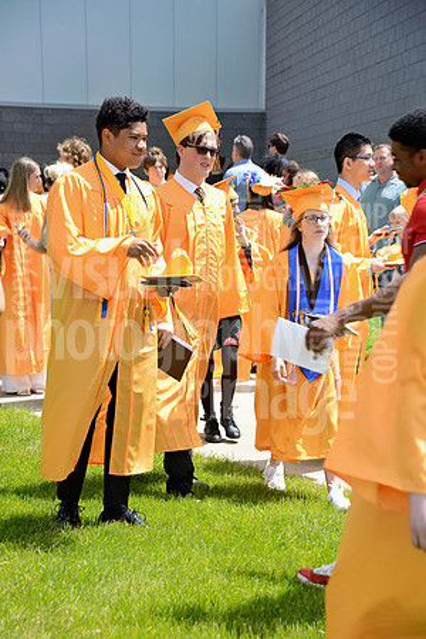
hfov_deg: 16.1
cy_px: 320
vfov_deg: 23.9
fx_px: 1509
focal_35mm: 85
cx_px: 213
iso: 100
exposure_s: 1/160
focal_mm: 85
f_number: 6.3
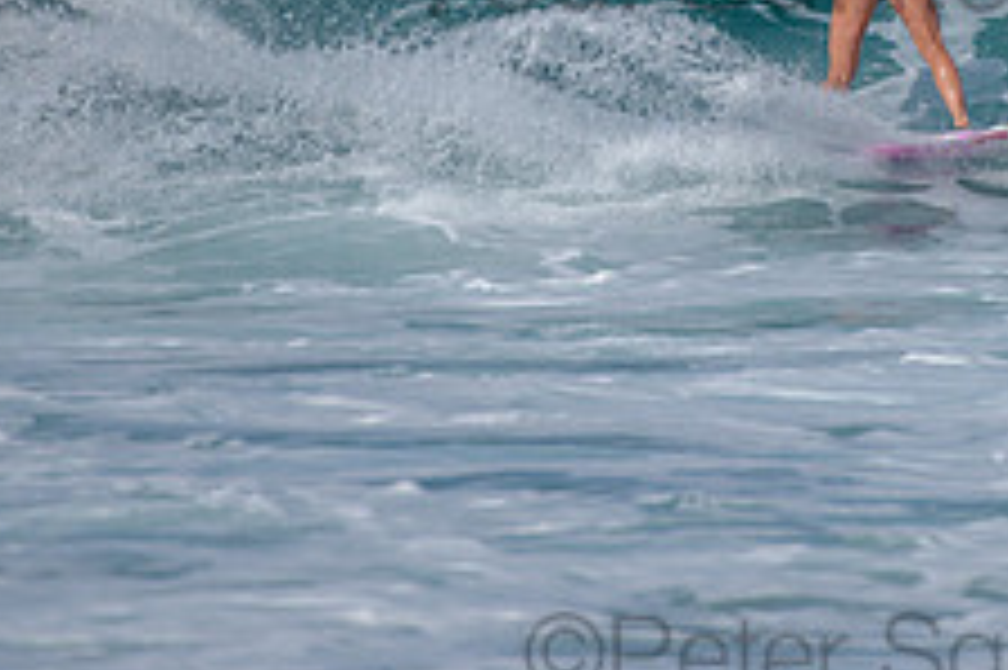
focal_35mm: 1296
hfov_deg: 1.6
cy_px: -92
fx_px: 36260
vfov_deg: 1.1
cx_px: 873
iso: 250
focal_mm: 500
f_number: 6.3
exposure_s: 1/2500
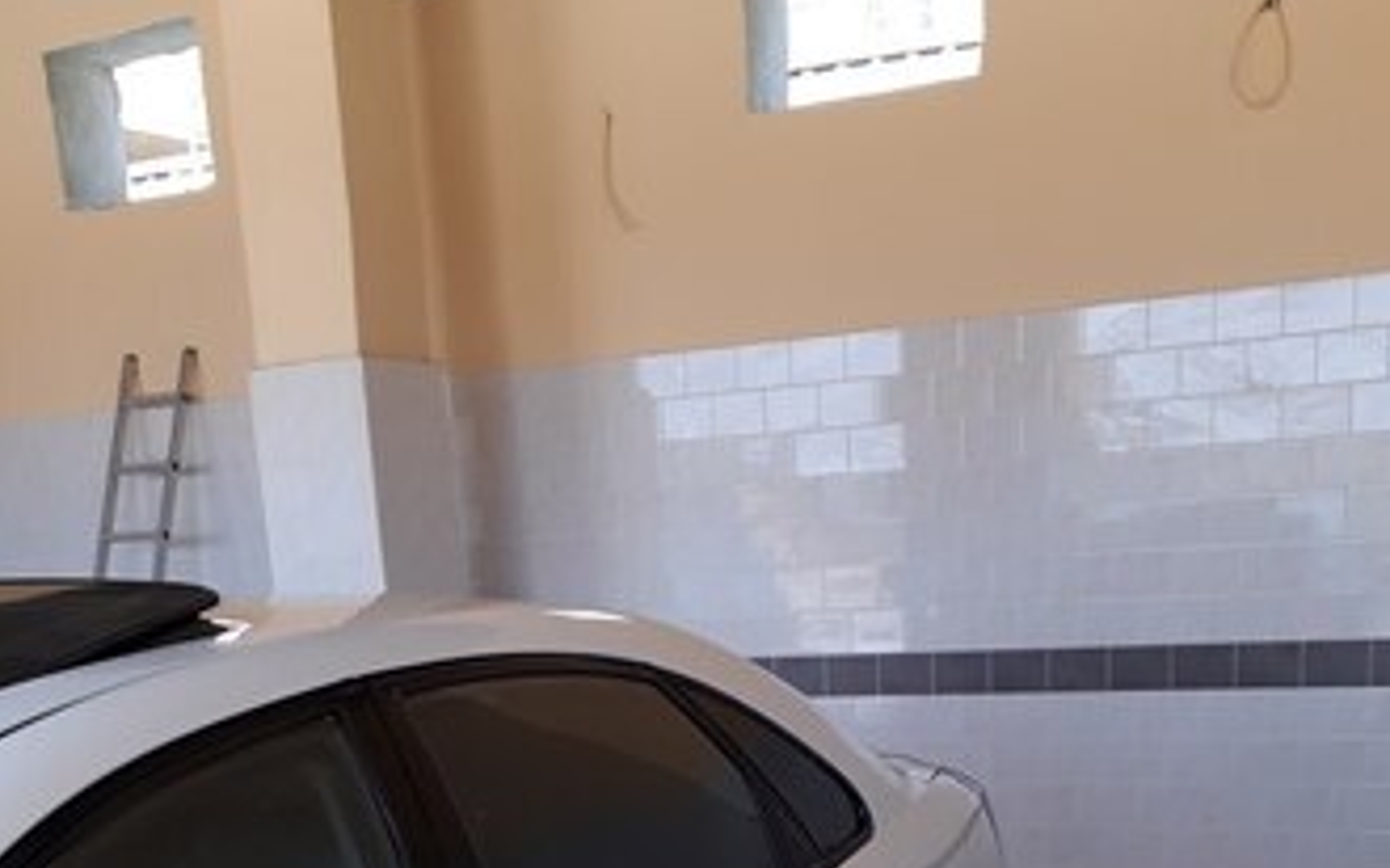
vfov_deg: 27.3
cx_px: 699
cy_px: 956
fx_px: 1628
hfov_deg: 46.2
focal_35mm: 43
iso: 40
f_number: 1.9
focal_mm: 3.6
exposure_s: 1/152
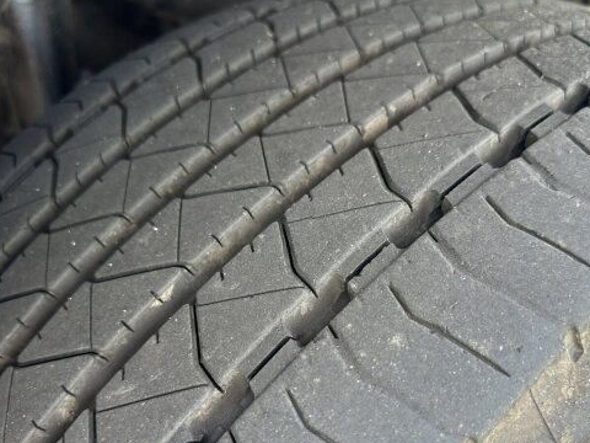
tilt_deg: -32.1
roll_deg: -9.7
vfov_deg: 43.6
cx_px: 331
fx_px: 545
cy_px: 292
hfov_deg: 56.7
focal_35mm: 32
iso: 125
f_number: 1.78
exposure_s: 1/163
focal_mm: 6.86
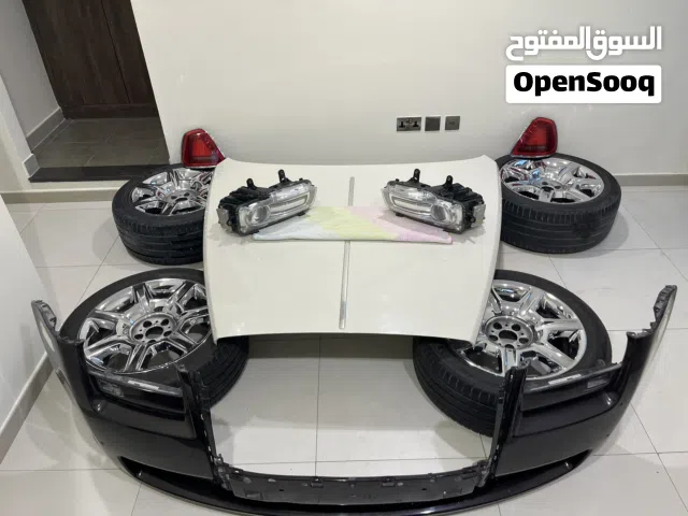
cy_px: 258
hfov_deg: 67.3
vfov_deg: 53.1
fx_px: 517
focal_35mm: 26
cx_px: 344
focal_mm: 5.1
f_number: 1.6
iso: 80
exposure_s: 1/100
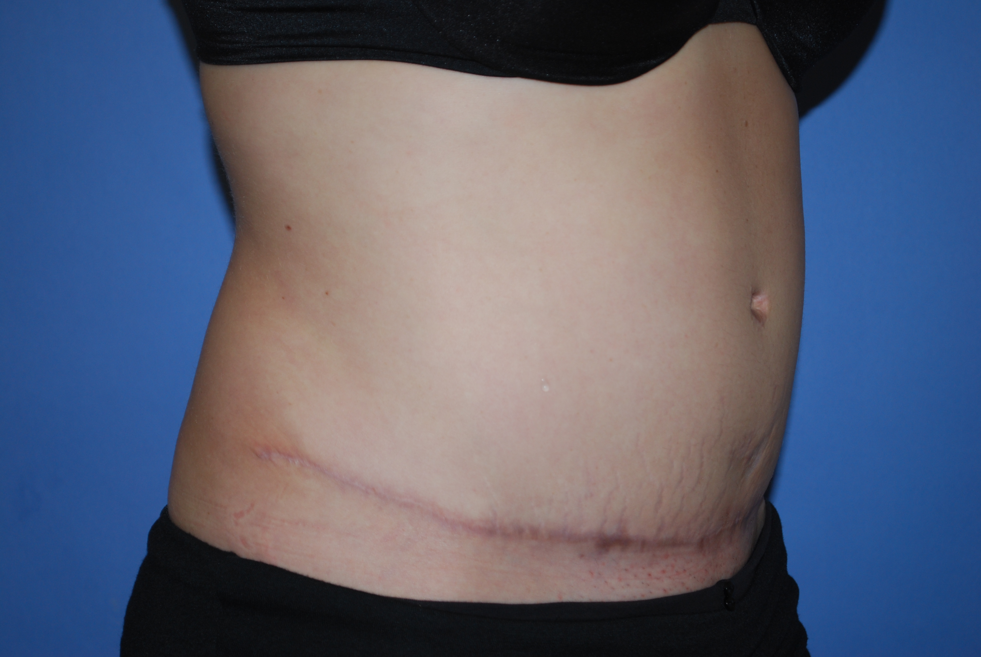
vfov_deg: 18.2
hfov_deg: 27.0
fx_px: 2046
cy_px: 328
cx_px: 490
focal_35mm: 75
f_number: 5.6
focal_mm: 50
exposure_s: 1/60
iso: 200
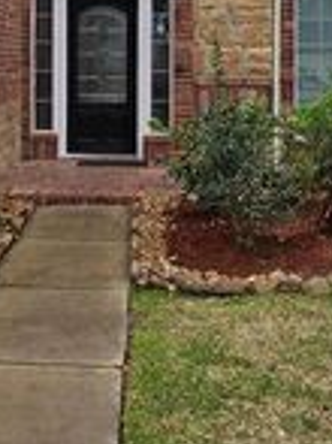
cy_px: 62
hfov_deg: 24.4
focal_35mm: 59
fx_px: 756
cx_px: 66
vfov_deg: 31.5
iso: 50
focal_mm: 2.2
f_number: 2.2
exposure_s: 1/682
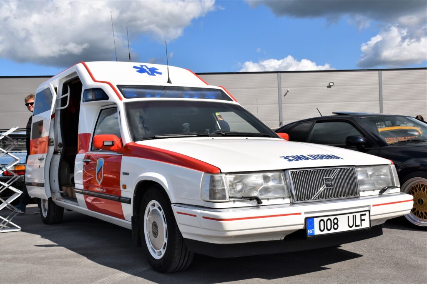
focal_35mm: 40
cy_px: 142
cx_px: 214
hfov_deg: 47.9
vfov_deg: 33.0
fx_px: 480
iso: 100
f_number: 10
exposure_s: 1/400
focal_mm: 27
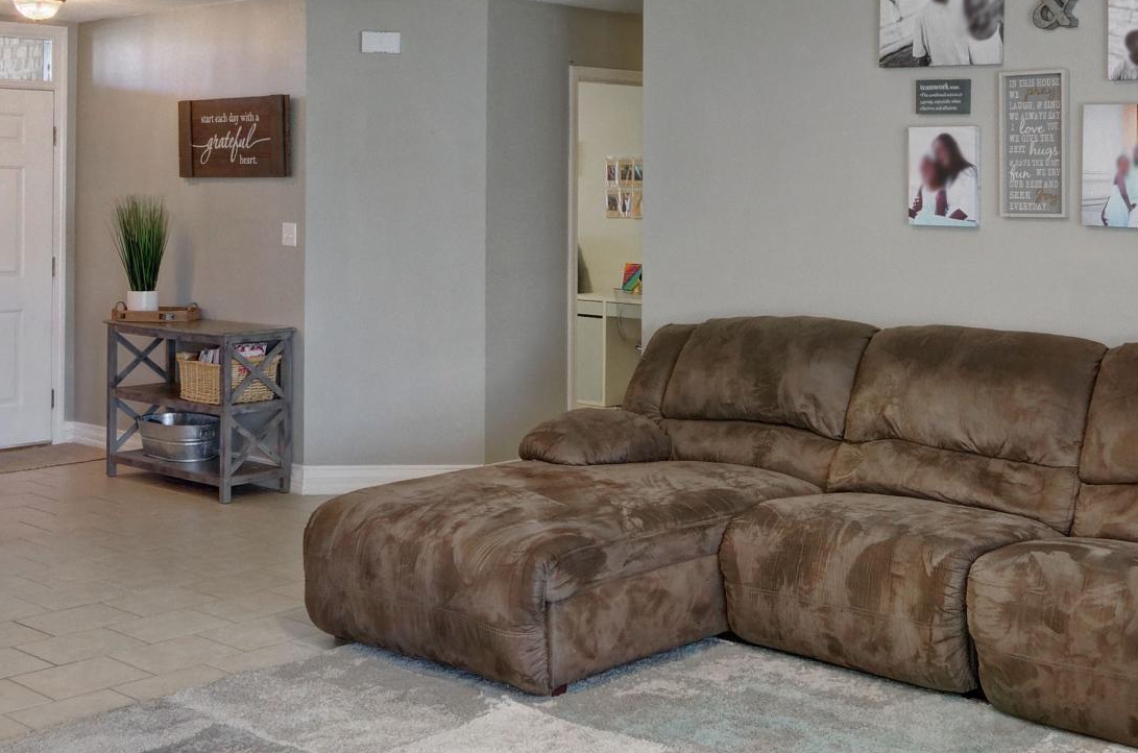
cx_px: 740
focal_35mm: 45
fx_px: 1431
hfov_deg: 42.9
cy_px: 163
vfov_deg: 28.9
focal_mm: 11
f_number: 9
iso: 400
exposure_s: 1/60
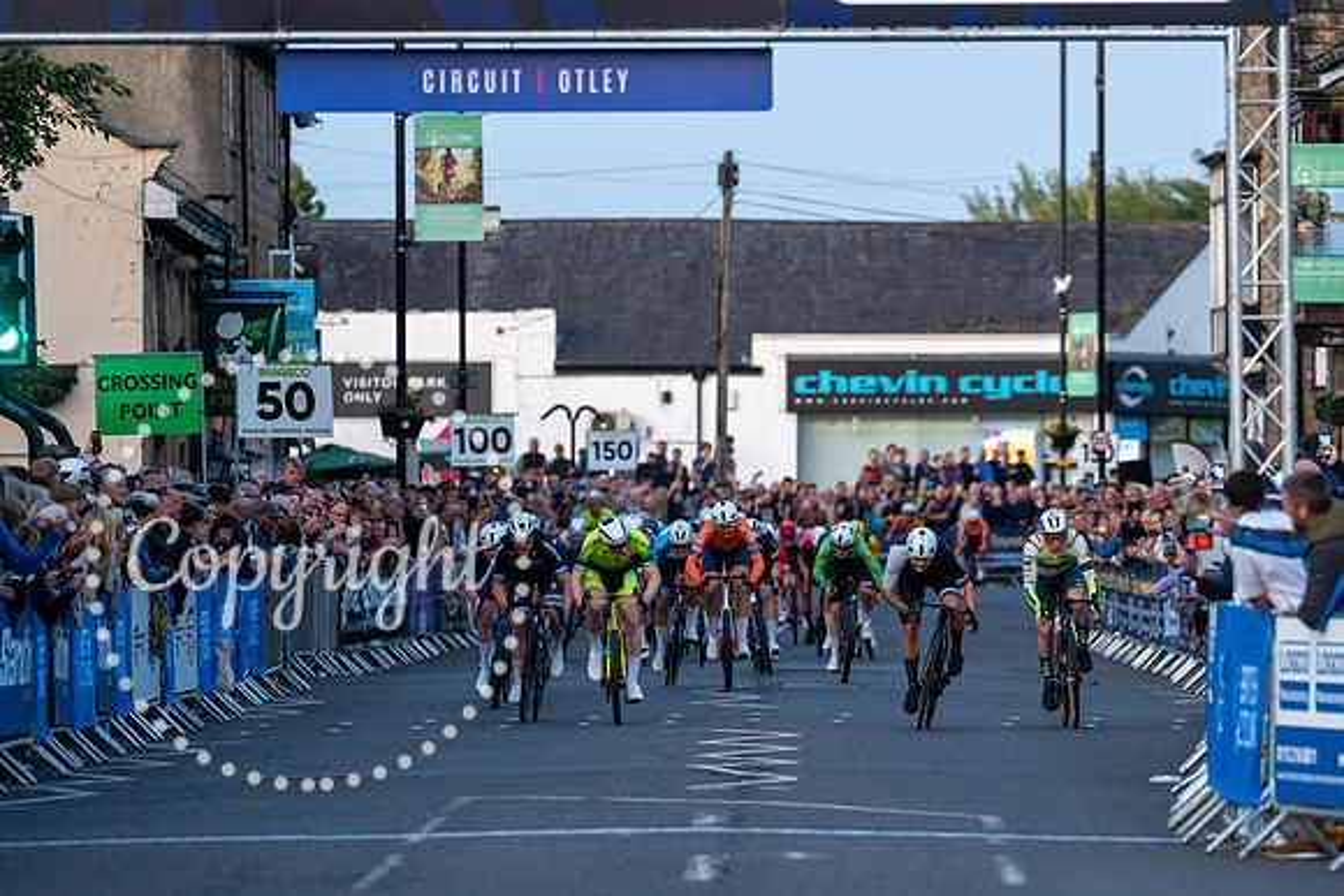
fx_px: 11295
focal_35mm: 302
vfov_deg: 4.5
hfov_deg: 6.8
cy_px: 709
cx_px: 1064
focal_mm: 191
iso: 2500
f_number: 2.8
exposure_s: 1/800
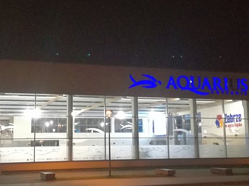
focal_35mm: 56
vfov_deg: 26.1
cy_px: 87
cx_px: 114
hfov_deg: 34.3
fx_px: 403
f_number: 2
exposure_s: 1/25
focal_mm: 3.79
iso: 500
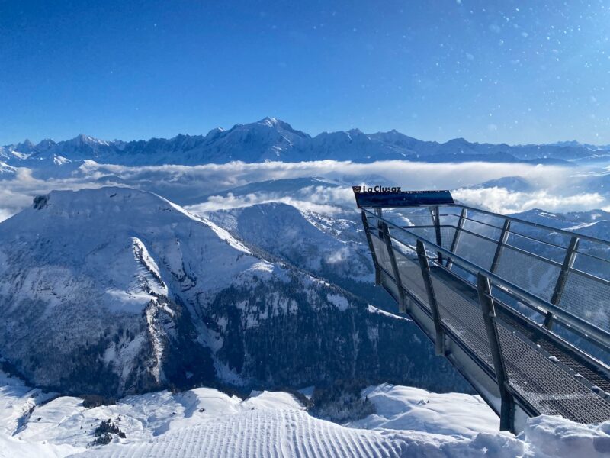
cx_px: 305
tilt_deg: -11.3
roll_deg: +1.4
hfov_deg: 67.3
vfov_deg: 53.1
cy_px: 229
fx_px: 458
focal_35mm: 26
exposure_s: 1/6757
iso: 32
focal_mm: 4.25
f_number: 1.8
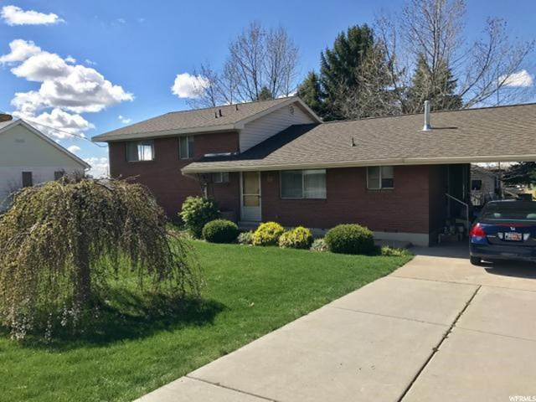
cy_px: 201
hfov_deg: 63.4
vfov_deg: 49.7
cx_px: 268
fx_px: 434
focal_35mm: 28
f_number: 1.8
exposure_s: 1/1880
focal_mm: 3.99
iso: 20
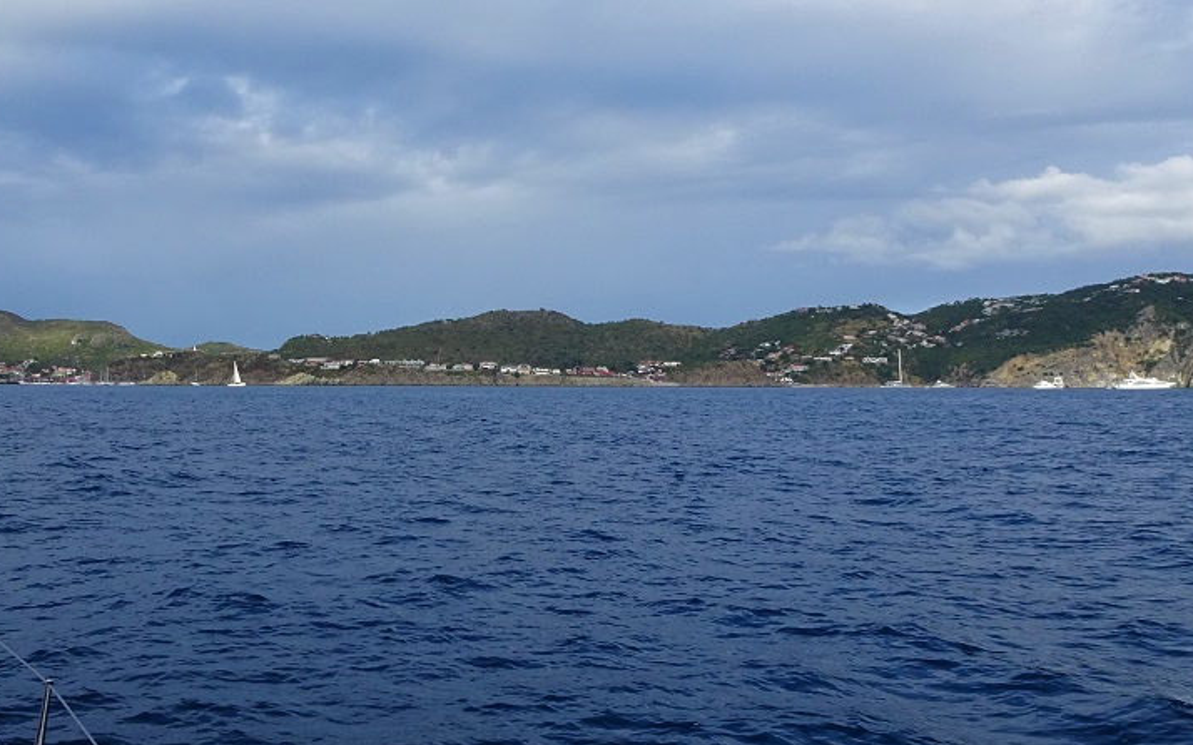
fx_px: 1235
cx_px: 441
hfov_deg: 51.0
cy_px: 414
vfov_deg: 33.5
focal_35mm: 38
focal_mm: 4.1
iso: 80
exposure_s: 1/800
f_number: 3.5
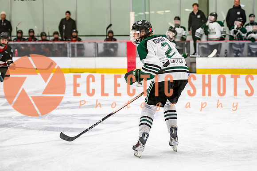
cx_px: 158
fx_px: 888
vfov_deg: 11.0
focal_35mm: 124
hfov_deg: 16.5
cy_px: 90
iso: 2000
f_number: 3.2
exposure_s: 1/640
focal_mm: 90
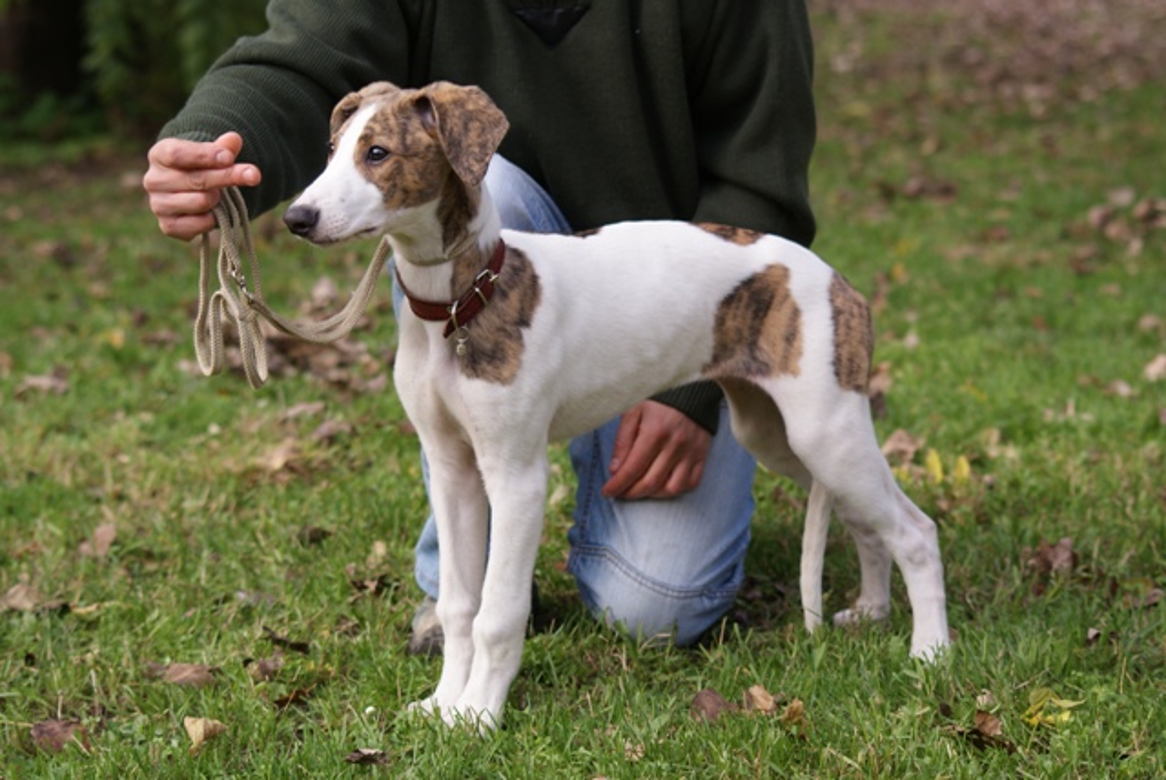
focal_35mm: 105
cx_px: 583
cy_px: 390
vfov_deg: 13.1
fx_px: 3404
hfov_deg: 19.4
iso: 100
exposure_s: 1/200
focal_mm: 70
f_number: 5
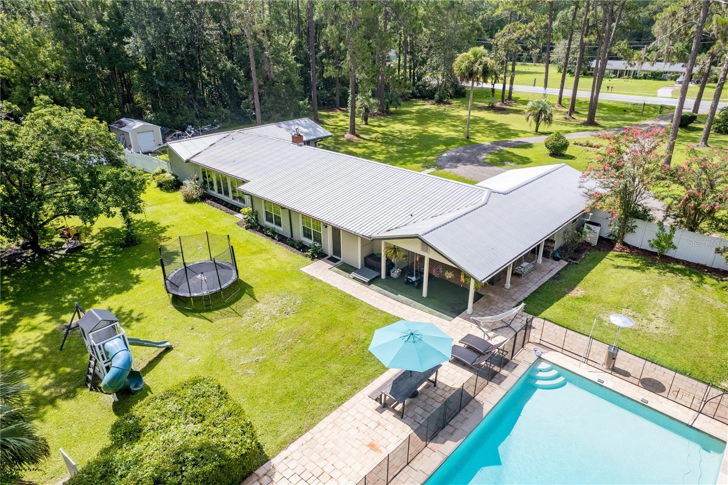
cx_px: 364
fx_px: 445
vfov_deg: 57.2
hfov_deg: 78.6
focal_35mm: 22
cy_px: 242
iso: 100
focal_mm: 8.38
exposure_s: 1/1250
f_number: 2.8
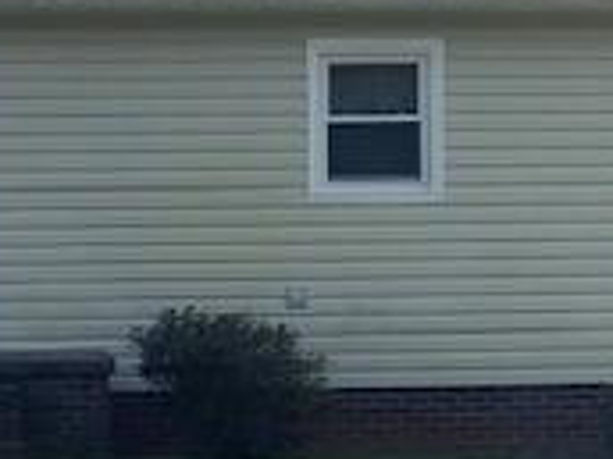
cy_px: 181
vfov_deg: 7.7
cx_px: 257
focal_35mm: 193
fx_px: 3418
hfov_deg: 10.2
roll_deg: +1.0
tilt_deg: +1.2
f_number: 2.4
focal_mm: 6
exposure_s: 1/475
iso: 16
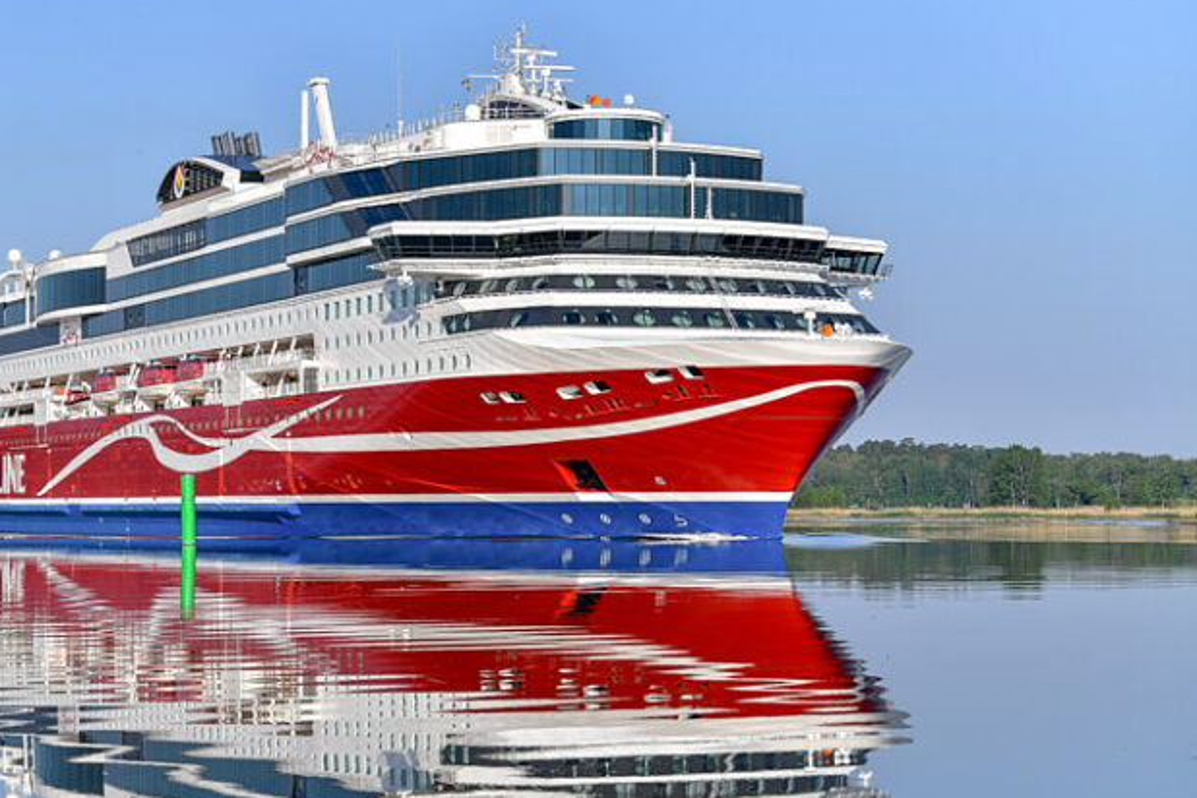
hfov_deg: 23.3
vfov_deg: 15.7
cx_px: 461
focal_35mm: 87
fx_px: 2893
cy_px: 467
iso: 400
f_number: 4
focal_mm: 70
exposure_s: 1/8000
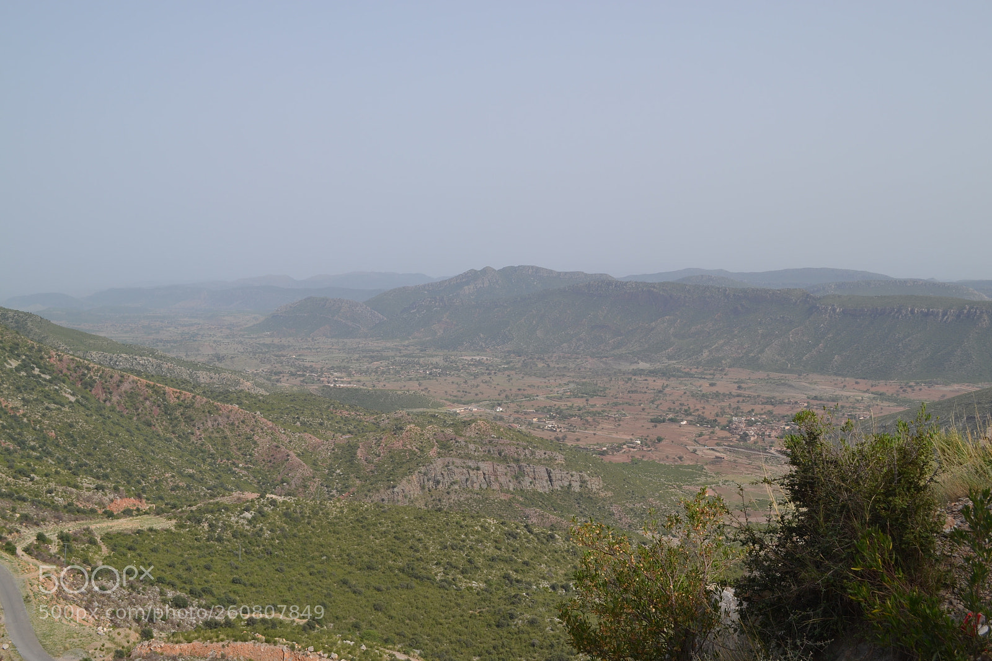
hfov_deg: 53.1
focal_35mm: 36
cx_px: 496
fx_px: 992
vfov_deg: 36.9
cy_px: 330
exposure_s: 1/250
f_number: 8
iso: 100
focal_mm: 24
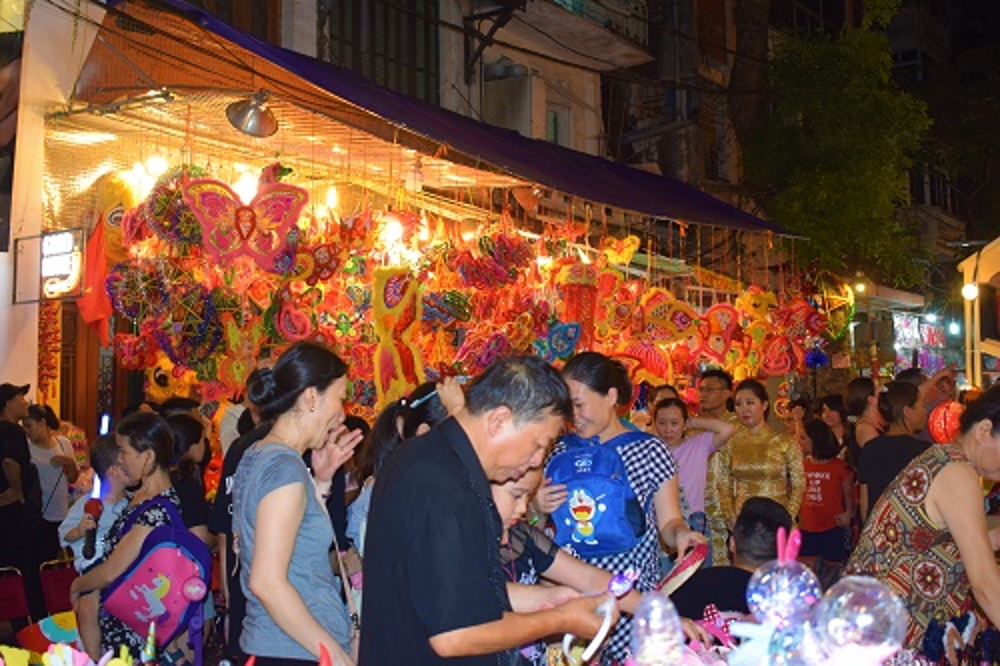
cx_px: 500
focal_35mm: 36
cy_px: 333
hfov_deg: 53.1
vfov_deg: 36.8
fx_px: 1000
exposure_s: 1/60
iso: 900
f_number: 3.8
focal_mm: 24
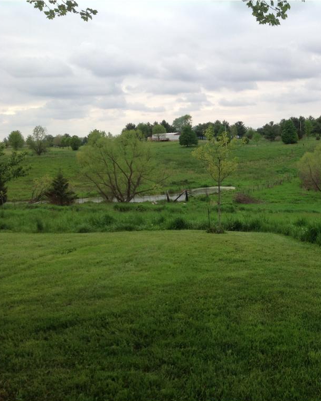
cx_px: 266
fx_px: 546
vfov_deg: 40.3
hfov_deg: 31.7
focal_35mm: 46
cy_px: 202
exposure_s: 1/364
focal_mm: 4.28
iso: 50
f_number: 2.4
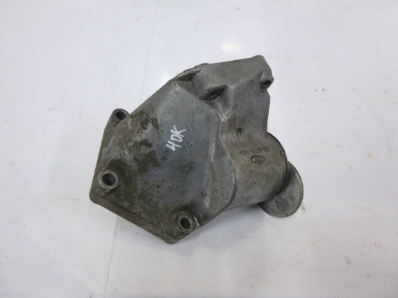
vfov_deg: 54.9
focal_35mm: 25
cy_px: 149
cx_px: 199
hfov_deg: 69.4
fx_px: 287
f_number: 3.9
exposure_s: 1/13
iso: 400
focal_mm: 4.5
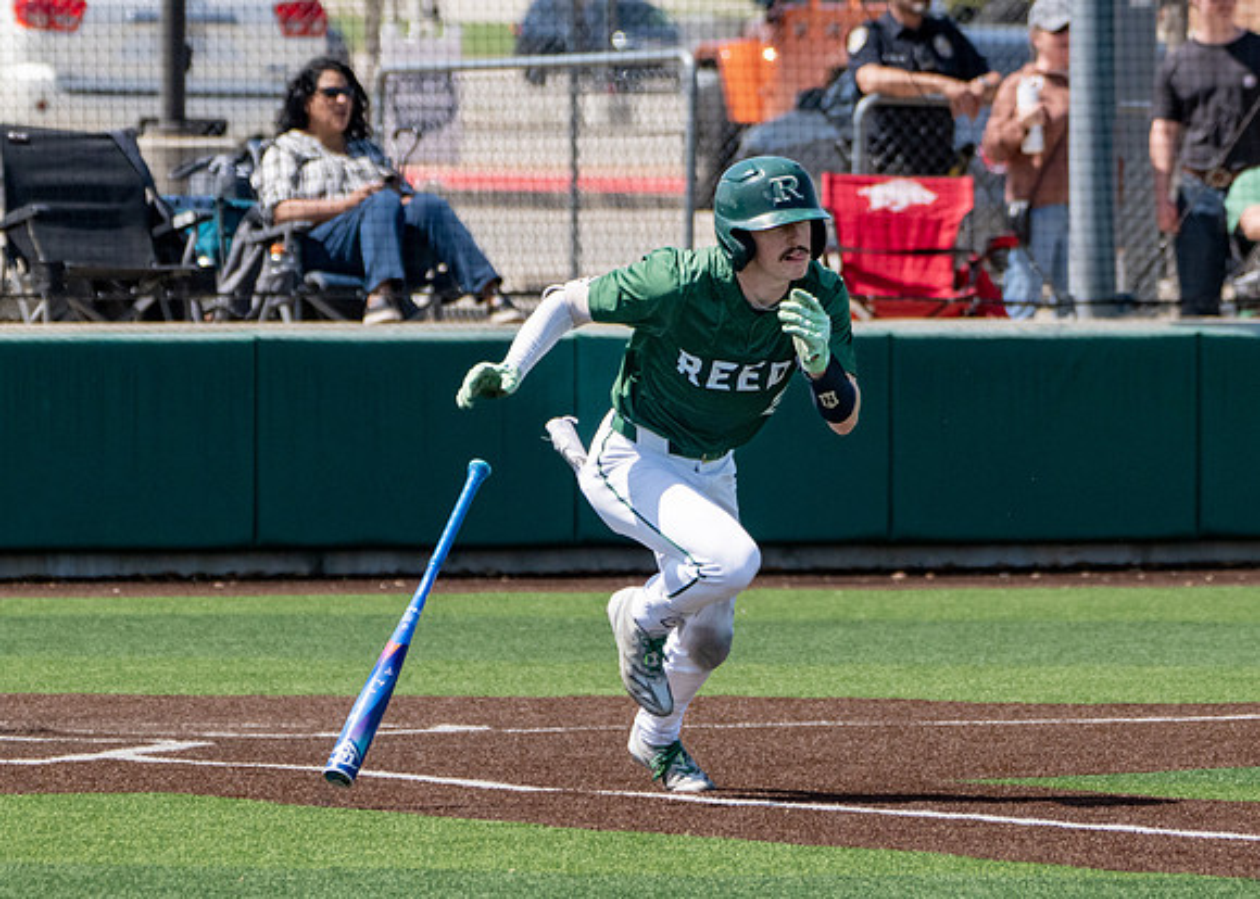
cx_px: 758
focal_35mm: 467
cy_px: 482
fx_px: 16692
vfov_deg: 3.1
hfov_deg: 4.3
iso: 800
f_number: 8
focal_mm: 265
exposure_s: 1/2500
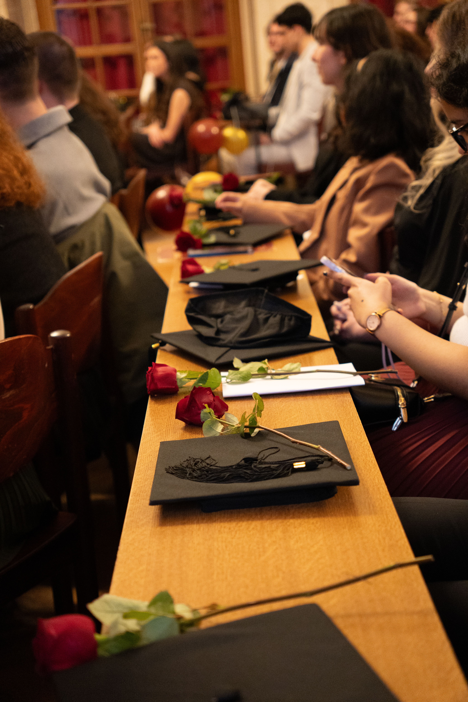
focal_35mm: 57
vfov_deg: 35.3
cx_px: 234
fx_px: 1103
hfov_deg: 24.0
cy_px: 351
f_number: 2.8
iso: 4000
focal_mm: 37.7
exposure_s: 1/160
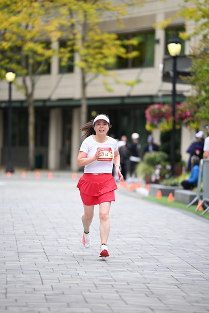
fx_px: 1740
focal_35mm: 200
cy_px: 156
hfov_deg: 6.9
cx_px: 104
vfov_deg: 10.3
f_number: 2.8
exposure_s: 1/2000
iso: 640
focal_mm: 200
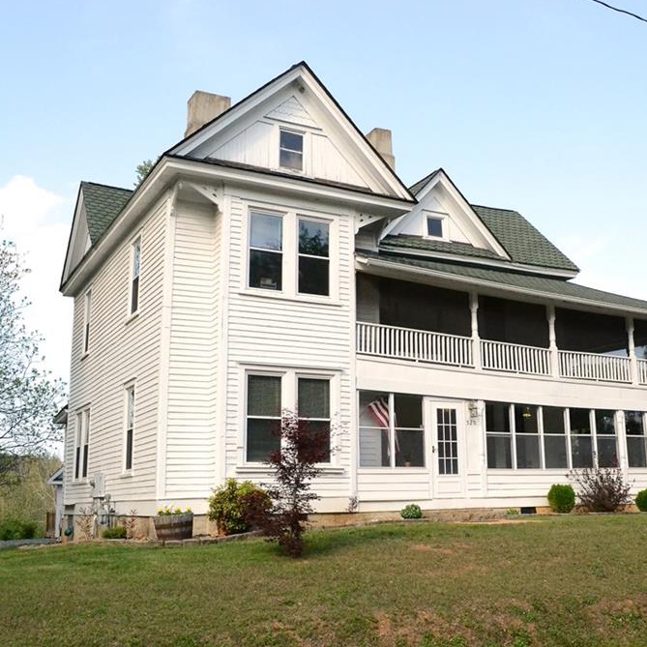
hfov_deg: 42.3
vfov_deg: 42.8
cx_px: 426
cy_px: 318
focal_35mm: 39
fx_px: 825
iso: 3200
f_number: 8
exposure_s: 1/4000
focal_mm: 20
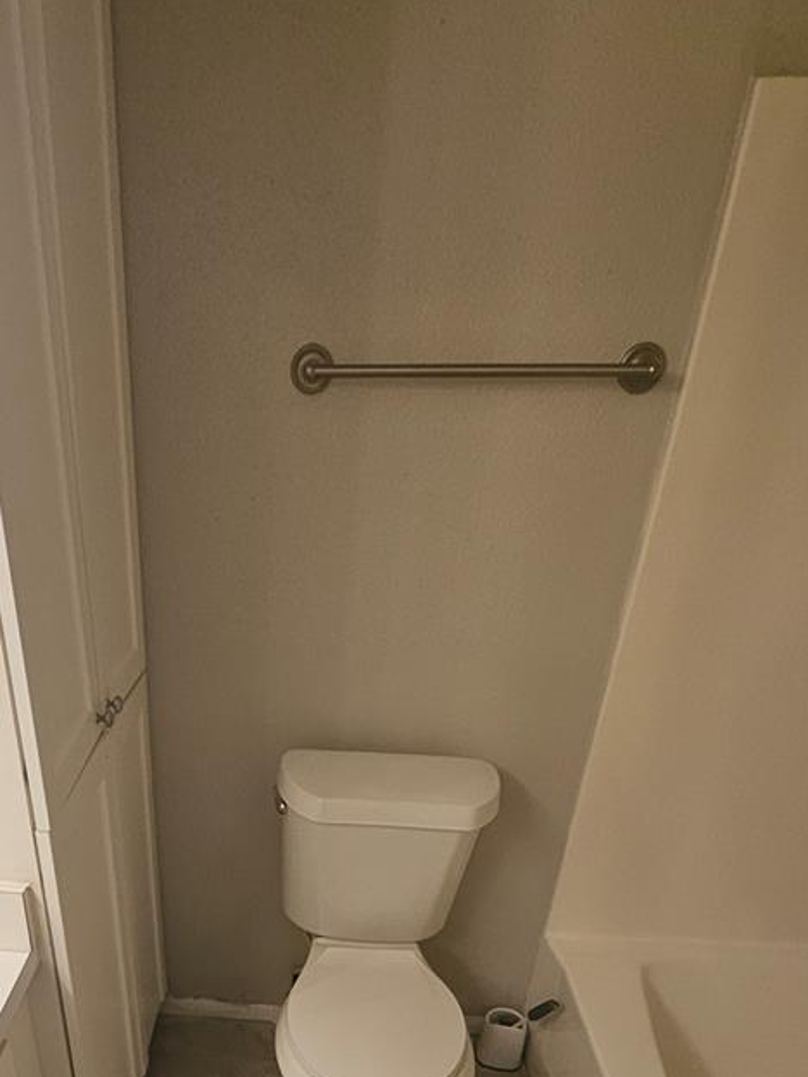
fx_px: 778
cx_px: 224
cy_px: 908
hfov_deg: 53.0
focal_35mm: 25
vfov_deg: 61.7
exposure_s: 1/60
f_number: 2.2
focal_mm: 1.7
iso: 160
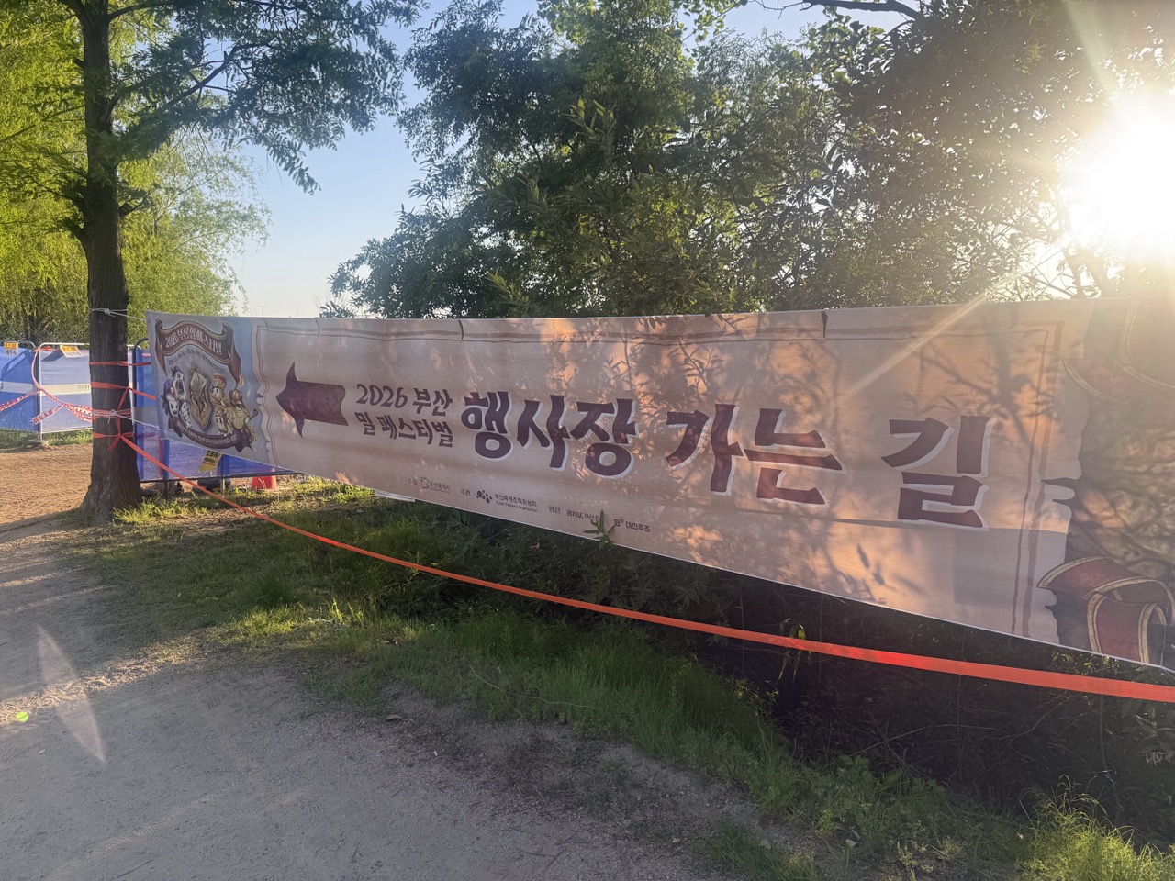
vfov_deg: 56.8
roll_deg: +0.5
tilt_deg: -5.2
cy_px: 440
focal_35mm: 24
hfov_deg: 71.6
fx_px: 815
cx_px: 588
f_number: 1.78
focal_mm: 6.76
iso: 80
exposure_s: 1/715
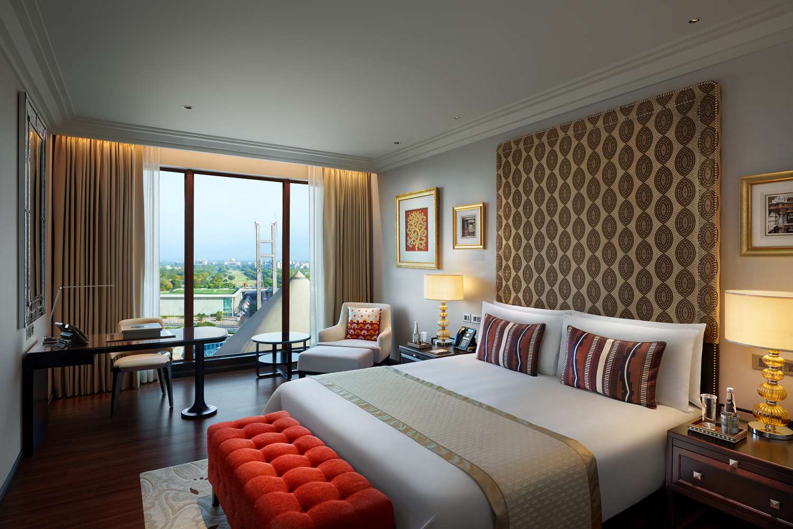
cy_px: 264
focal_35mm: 20
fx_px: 441
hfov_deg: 84.0
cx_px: 396
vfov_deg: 61.9
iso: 100
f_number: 11
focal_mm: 20
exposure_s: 1/1.59
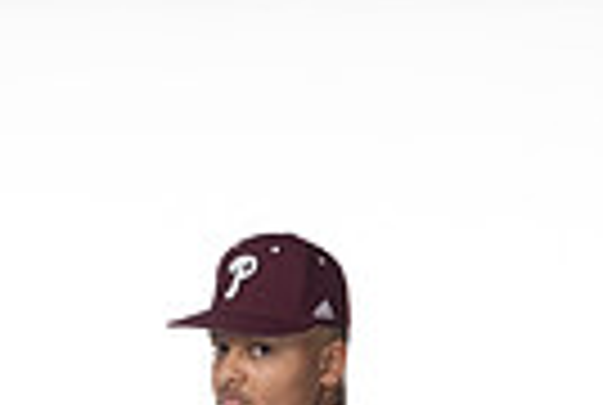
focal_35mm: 164
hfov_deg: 12.5
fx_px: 2753
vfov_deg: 7.8
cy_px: 954
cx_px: 261
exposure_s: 1/250
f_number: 6.3
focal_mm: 49
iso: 400
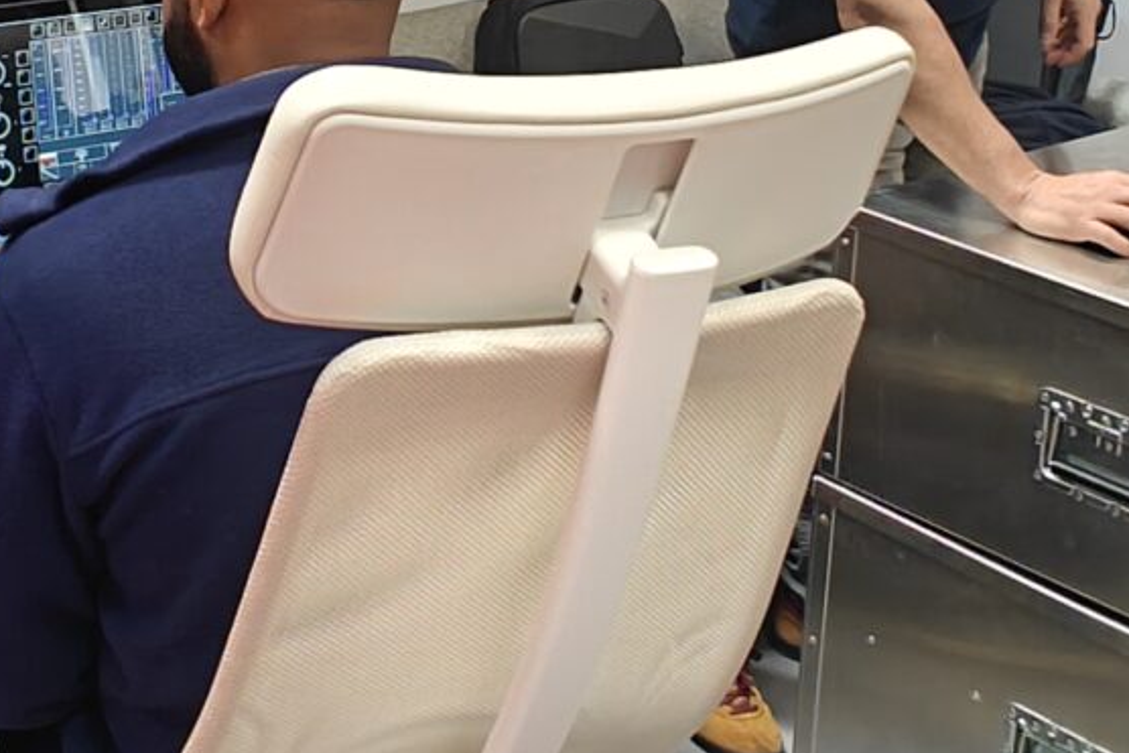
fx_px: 2102
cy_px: -26
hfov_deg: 29.5
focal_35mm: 67
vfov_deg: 19.6
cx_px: 268
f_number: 2.2
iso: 160
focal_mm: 2.59
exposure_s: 1/50
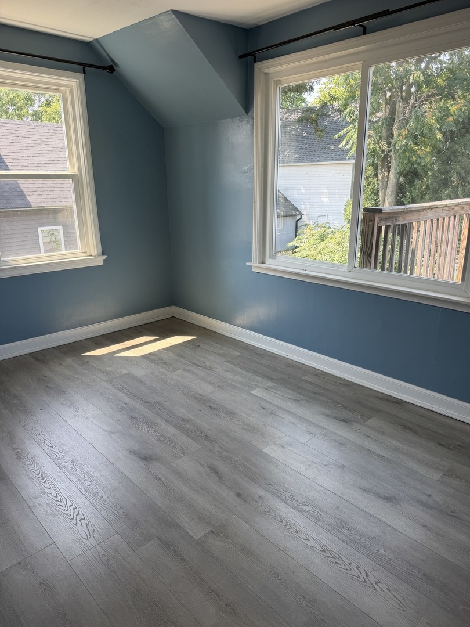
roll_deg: +1.9
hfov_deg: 56.8
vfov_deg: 71.6
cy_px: 314
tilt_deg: -16.3
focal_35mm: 24
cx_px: 235
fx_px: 434
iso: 80
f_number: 1.78
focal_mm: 6.76
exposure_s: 1/223
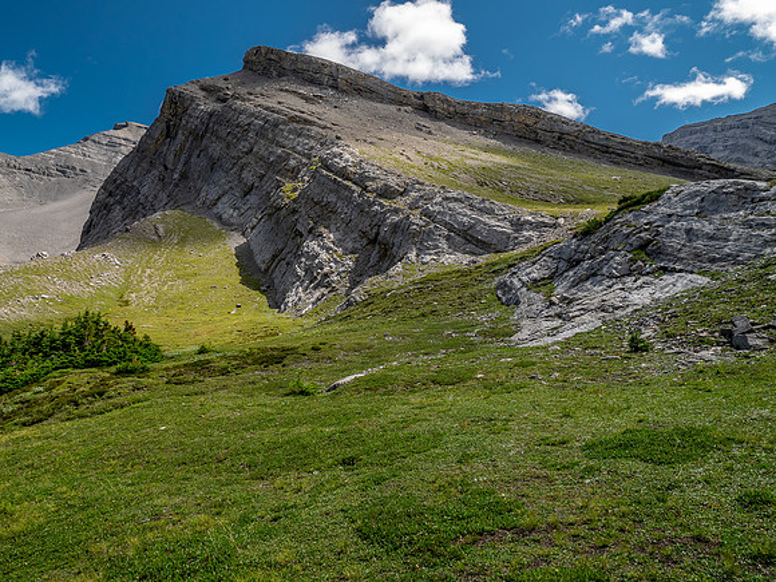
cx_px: 388
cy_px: 291
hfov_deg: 67.3
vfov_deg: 53.1
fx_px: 583
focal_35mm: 26
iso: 200
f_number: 8
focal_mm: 13
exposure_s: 1/100
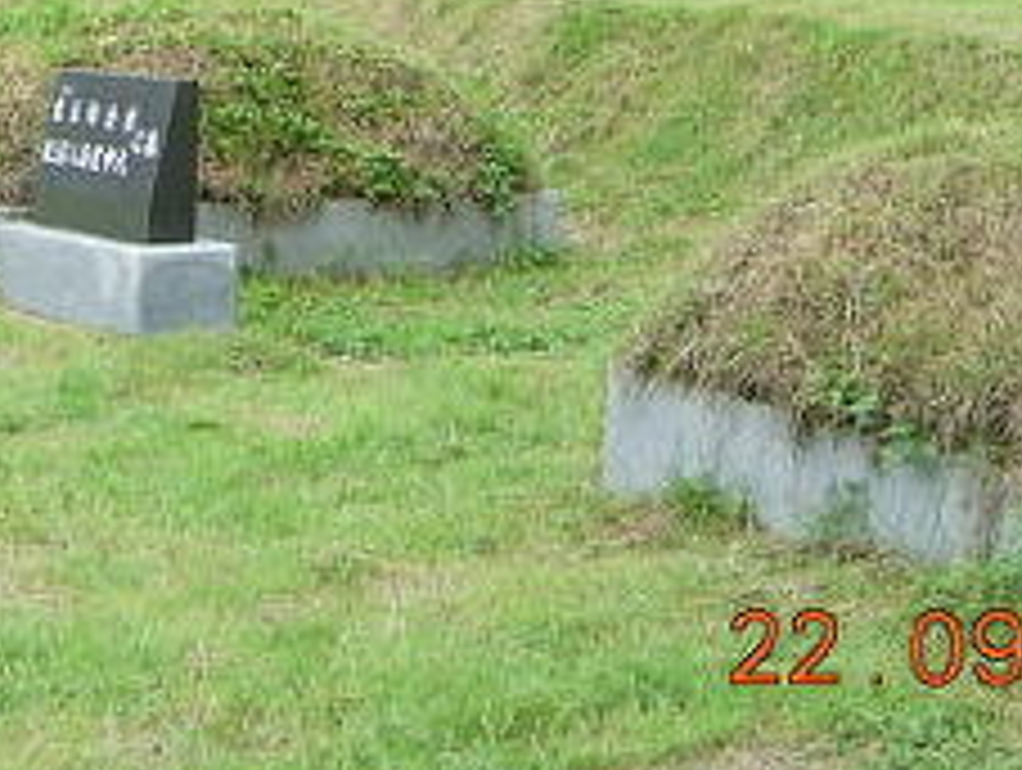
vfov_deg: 12.2
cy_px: -286
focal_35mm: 117
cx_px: 252
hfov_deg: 16.7
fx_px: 3460
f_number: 2.8
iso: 64
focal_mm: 7.8
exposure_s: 1/181
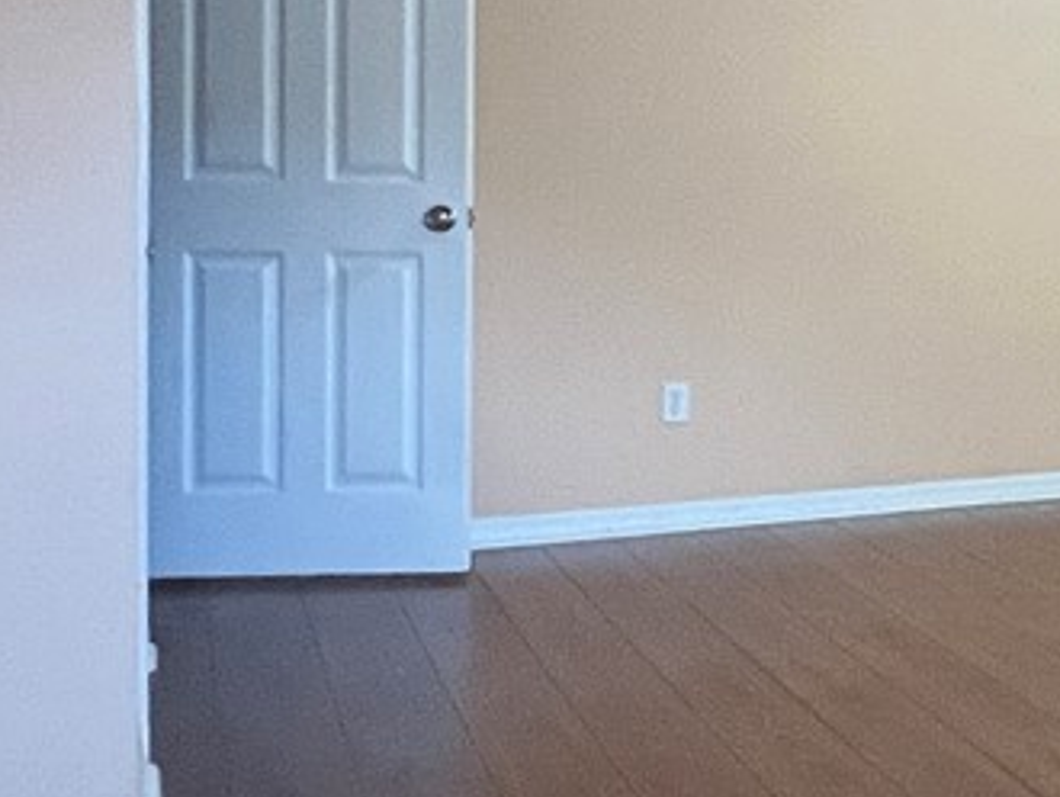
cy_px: 206
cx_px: 1609
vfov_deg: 23.1
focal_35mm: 63
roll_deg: -0.6
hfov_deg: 23.9
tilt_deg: -2.2
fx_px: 1931
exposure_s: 1/60
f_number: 1.8
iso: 400
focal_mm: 1.57
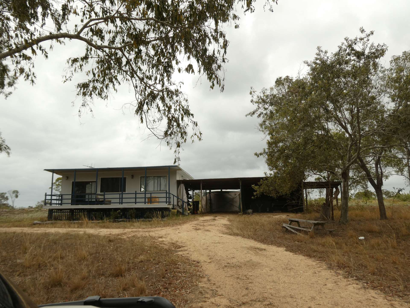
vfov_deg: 49.7
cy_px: 154
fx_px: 332
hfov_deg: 63.4
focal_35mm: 28
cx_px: 205
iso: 80
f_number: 3.5
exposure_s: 1/800
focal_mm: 5
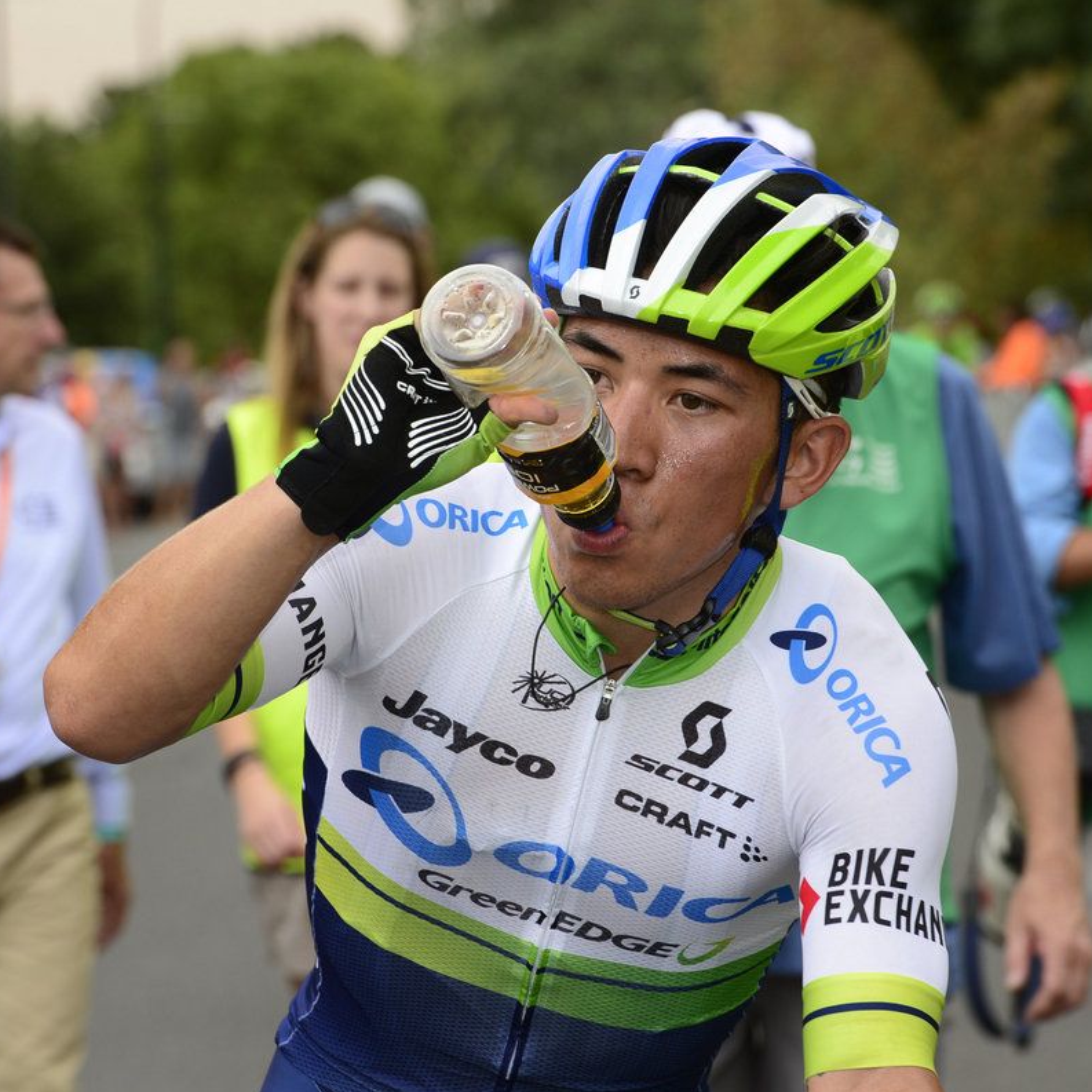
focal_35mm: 257
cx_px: 570
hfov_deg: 6.8
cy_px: 547
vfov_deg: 6.8
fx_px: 9172
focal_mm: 200
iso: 400
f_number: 11
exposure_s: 1/250
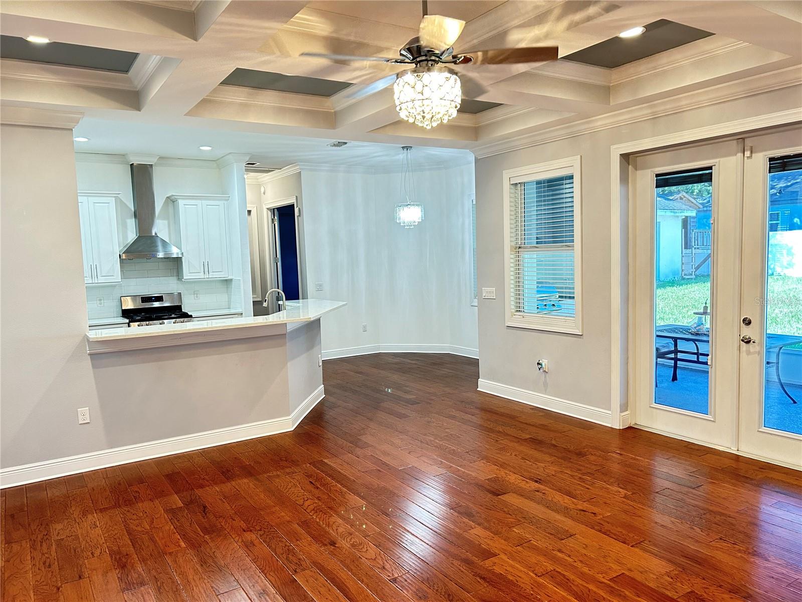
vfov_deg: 53.1
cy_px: 301
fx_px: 602
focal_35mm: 26
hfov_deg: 67.3
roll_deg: +3.1
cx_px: 401
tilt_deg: -4.7
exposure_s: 1/60
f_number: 1.5
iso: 320
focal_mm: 5.7
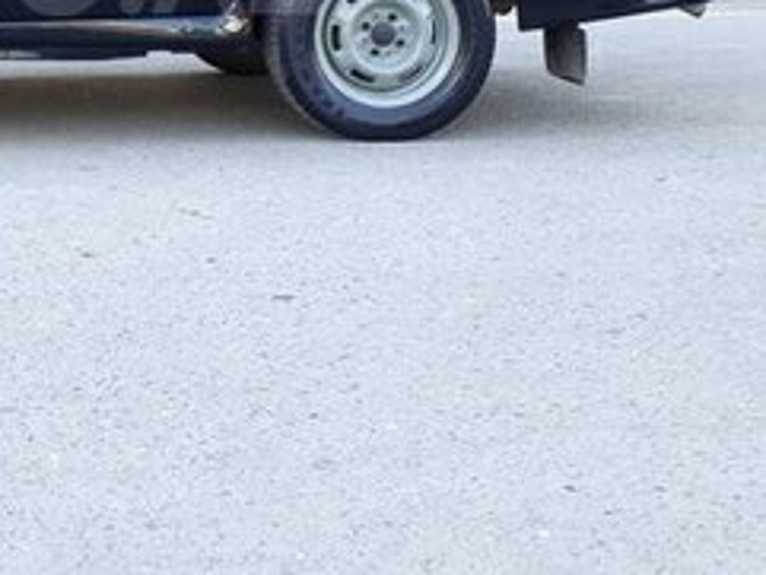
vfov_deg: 19.2
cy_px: -33
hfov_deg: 25.0
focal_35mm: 74
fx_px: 1638
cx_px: -3
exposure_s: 1/100
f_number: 1.9
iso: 50
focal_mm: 3.6
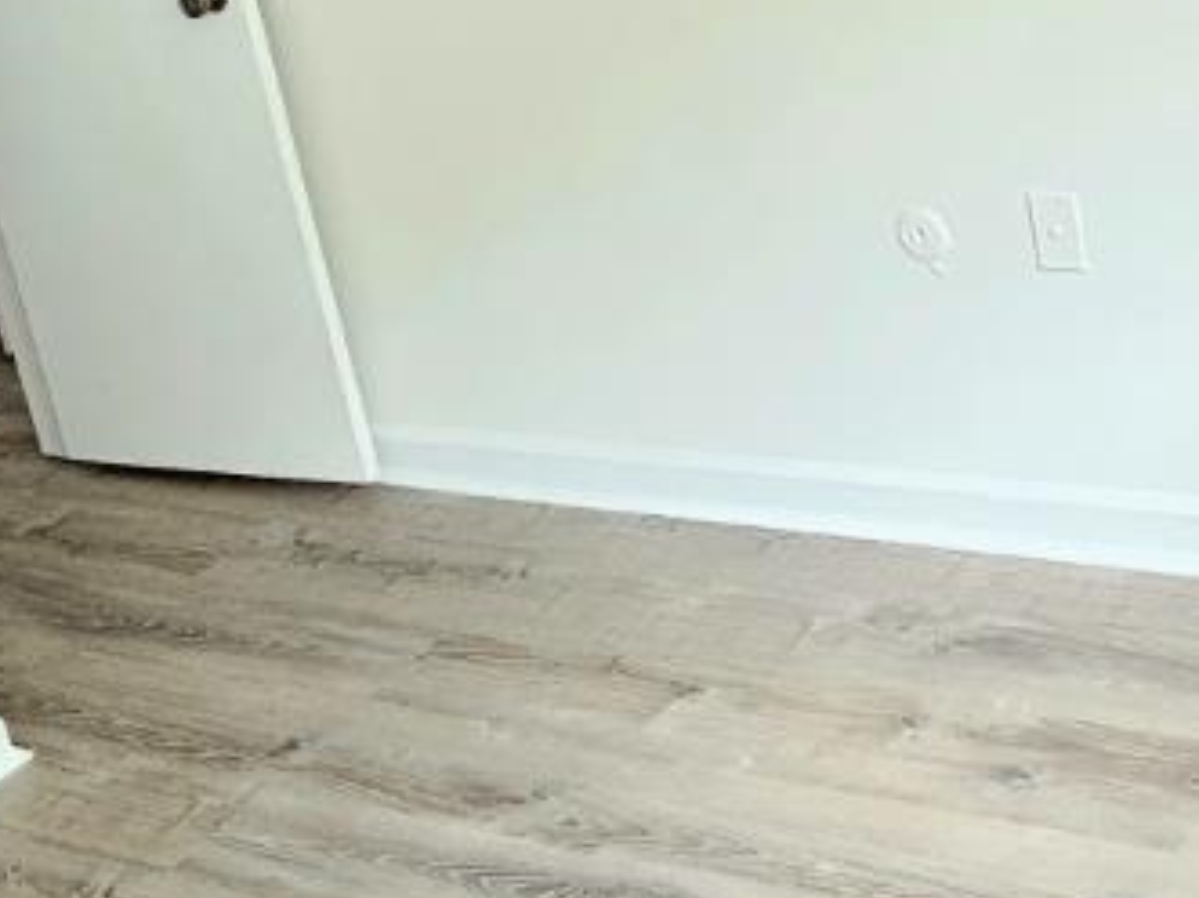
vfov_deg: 23.6
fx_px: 2043
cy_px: -31
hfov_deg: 32.4
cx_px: 402
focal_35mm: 59
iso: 320
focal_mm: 2.2
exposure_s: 1/30
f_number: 2.2
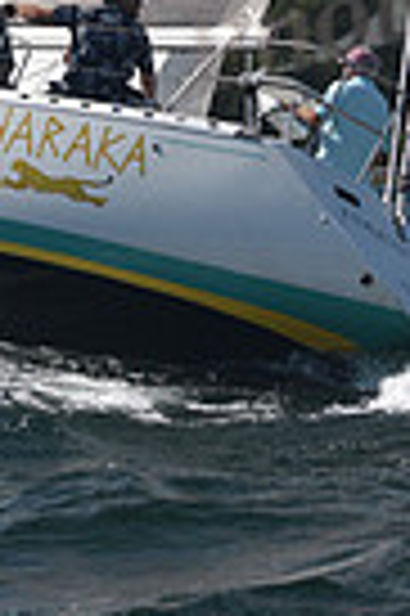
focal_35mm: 318
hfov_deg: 4.3
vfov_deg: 6.3
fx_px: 5446
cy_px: -647
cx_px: -47
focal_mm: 75
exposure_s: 1/1250
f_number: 5.6
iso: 250
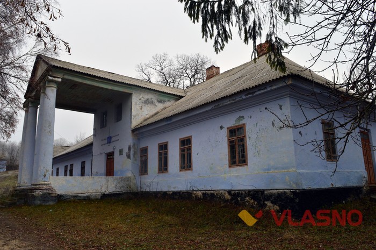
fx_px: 282
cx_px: 188
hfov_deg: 67.4
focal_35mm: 27
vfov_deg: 47.8
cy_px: 125
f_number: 10
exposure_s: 1/200
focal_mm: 18
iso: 400
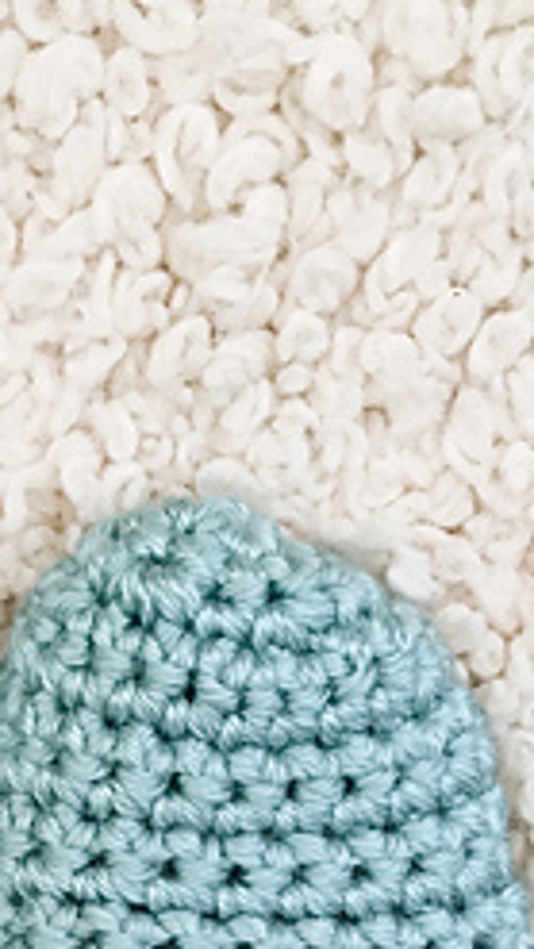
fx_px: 2063
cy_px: 1126
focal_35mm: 82
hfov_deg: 14.3
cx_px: -119
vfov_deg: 23.7
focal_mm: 4.15
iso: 125
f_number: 2.2
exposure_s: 1/30
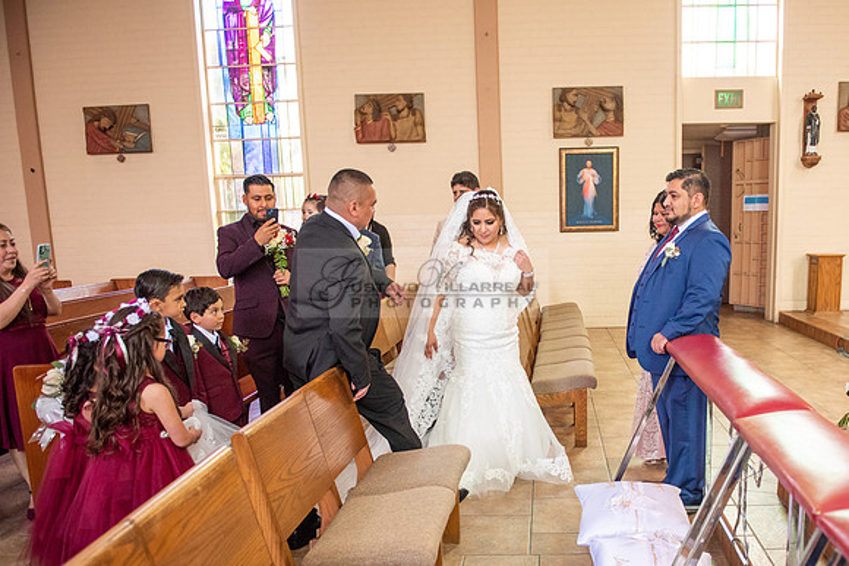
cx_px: 535
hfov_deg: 60.7
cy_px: 353
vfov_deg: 43.0
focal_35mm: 30
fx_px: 713
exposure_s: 1/250
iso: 2000
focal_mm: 24
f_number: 2.8
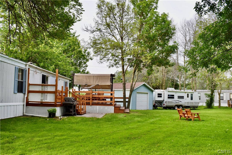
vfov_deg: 35.5
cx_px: 116
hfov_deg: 51.3
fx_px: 242
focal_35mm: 38
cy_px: 78
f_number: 8
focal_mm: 25
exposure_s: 1/250
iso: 400
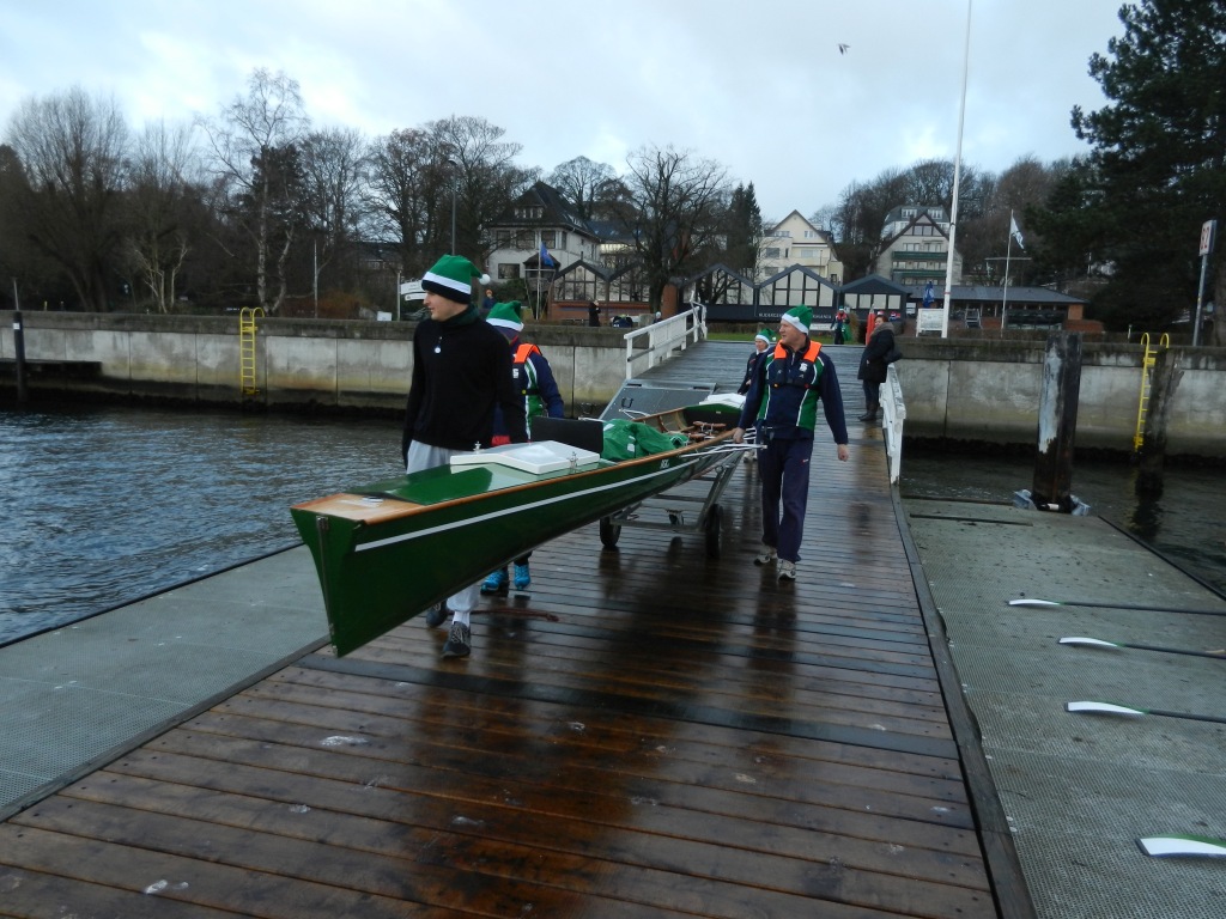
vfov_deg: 54.9
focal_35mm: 25
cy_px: 460
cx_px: 613
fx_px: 885
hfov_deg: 69.4
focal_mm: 4.5
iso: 160
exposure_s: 1/125
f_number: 3.5
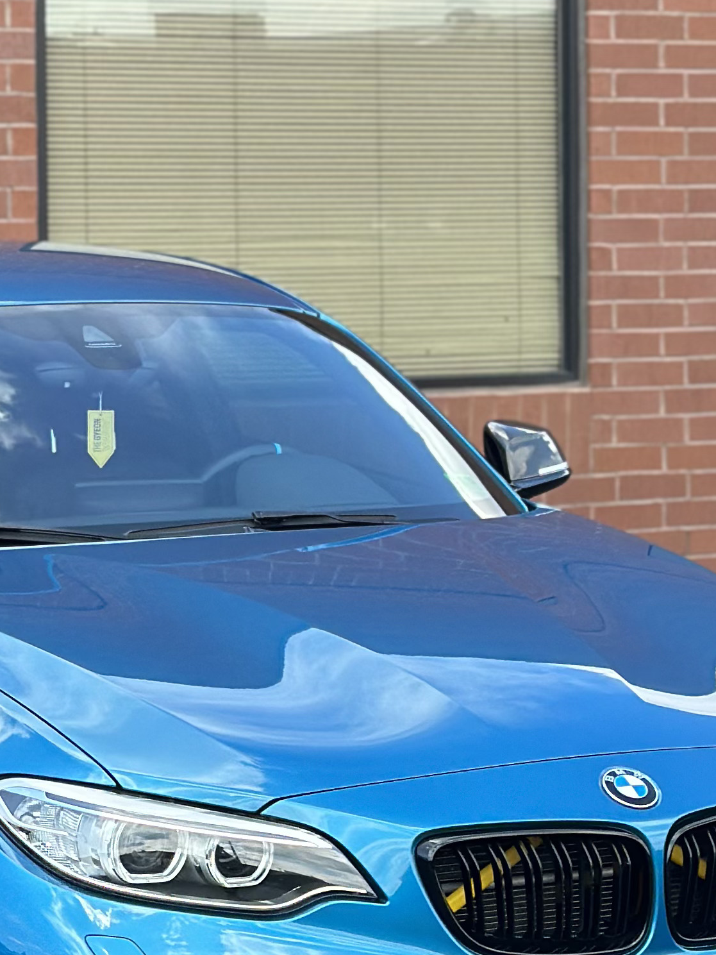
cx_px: 215
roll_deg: -0.2
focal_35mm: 130
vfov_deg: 15.1
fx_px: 3585
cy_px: 257
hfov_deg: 11.4
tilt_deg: -0.5
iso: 80
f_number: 1.78
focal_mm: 6.86
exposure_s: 1/1414
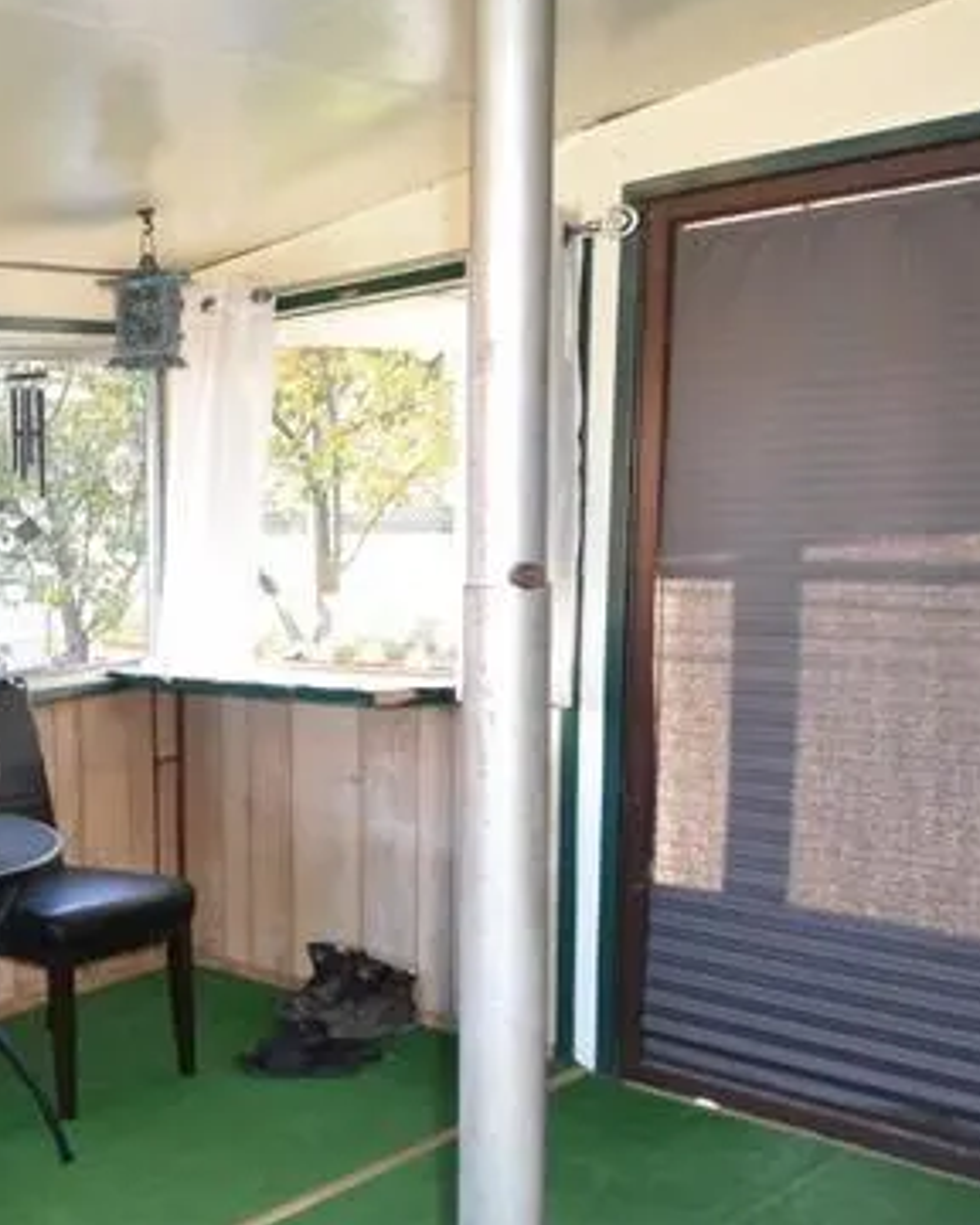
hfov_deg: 31.4
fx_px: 1450
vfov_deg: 45.4
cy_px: 757
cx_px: -191
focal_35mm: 40
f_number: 5.6
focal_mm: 10
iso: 800
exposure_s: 1/125
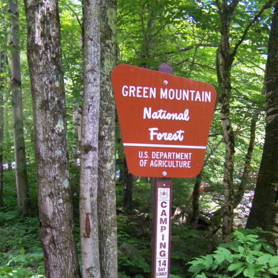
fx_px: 409
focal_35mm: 45
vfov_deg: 37.2
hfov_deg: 37.6
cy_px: 183
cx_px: 139
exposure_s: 1/400
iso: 400
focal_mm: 6.3
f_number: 2.8
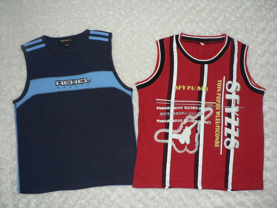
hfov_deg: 51.3
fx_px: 288
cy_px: 104
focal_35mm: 36
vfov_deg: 39.7
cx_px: 138
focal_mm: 6
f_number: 2.8
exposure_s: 1/60
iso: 100
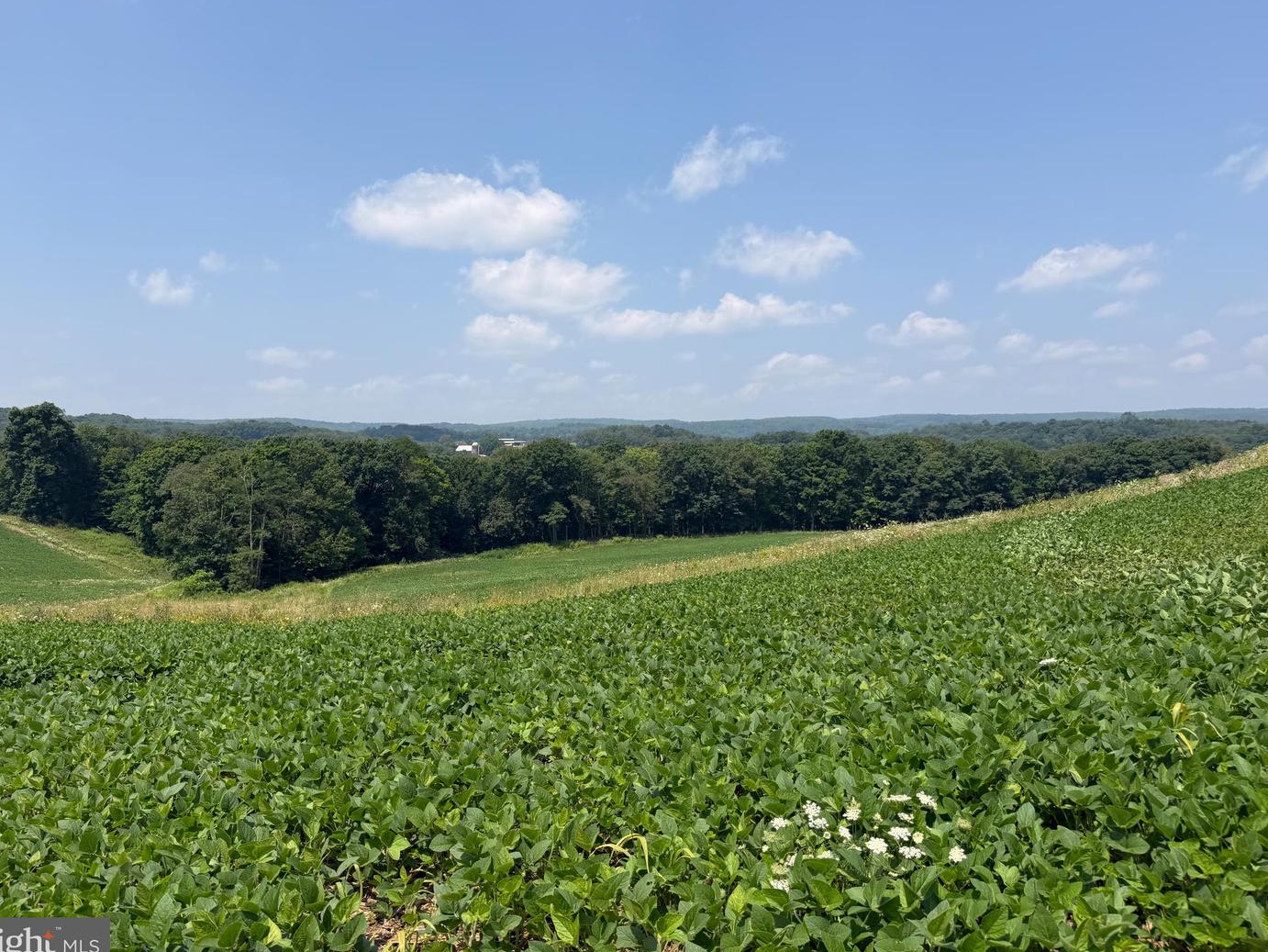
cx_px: 609
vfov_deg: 54.9
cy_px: 475
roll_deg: -1.1
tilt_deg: -2.2
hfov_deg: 69.4
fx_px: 916
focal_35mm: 25
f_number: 1.78
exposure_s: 1/4975
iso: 80
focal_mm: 6.76
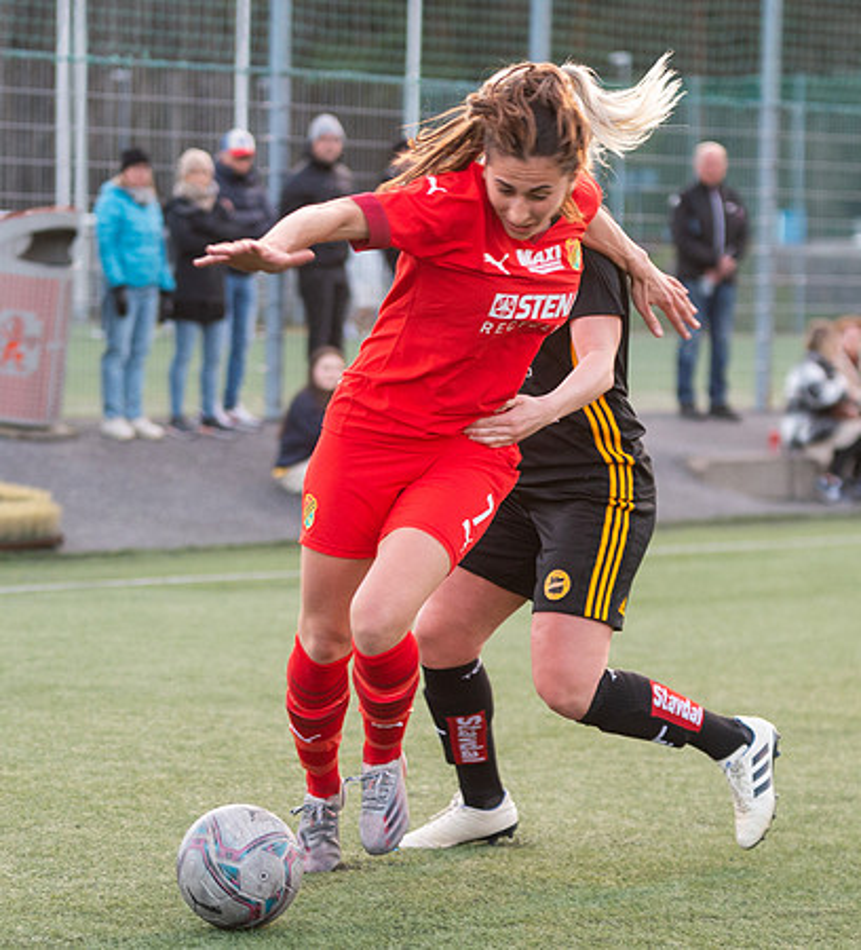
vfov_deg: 11.5
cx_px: 442
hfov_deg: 10.5
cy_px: 593
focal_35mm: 159
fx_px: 4700
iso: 1800
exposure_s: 1/640
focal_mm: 95
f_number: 3.2
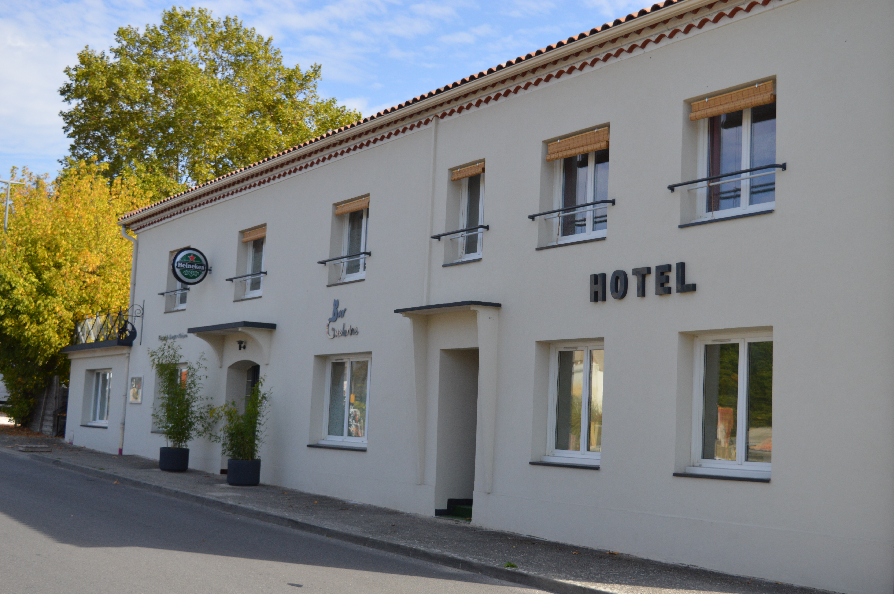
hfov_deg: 41.1
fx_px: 1191
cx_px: 447
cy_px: 297
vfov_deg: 28.0
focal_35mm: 48
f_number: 5.6
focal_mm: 32
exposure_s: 1/1600
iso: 400
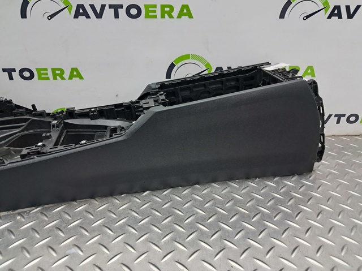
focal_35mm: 27
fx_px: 282
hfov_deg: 65.4
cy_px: 136
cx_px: 181
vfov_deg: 51.3
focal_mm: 4
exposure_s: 1/60
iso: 200
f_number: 1.8
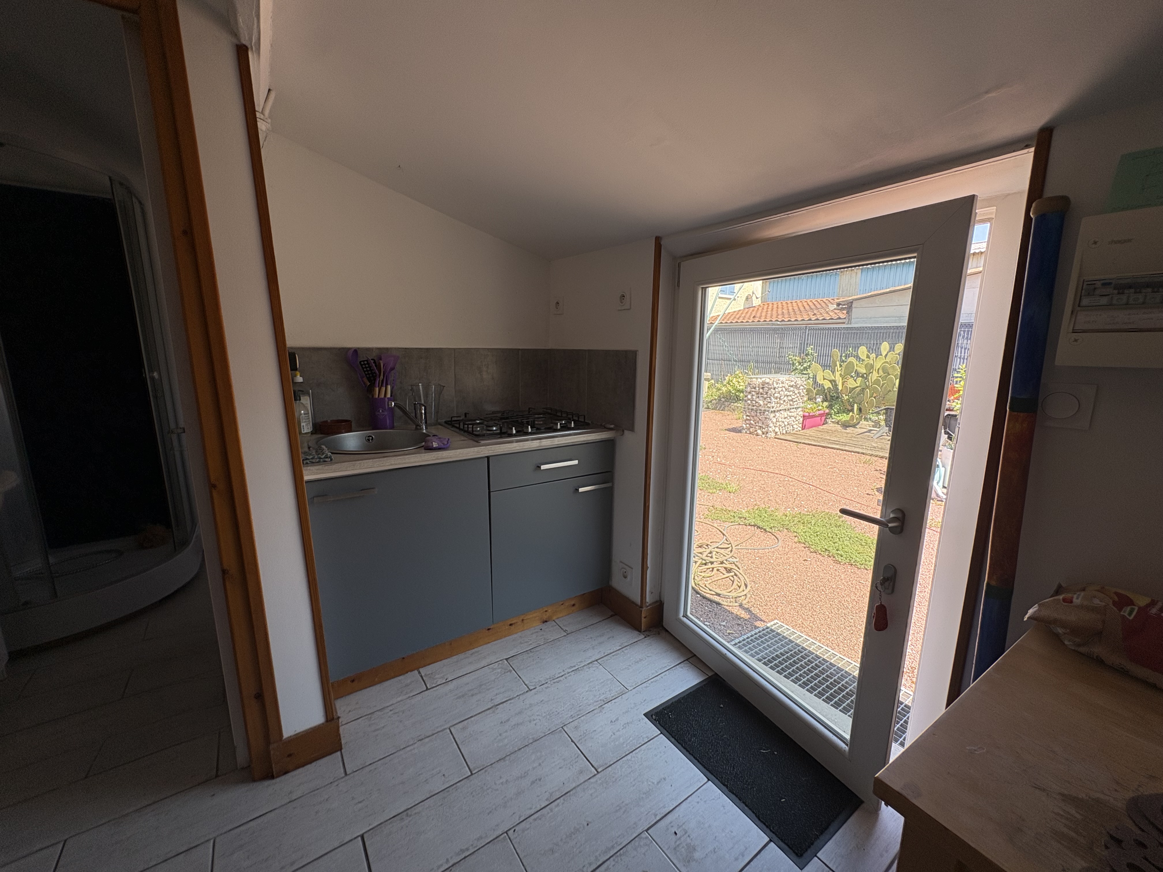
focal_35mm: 14
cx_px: 582
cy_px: 436
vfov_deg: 85.7
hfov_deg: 102.1
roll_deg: +0.3
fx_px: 470
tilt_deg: -10.4
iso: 50
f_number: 2.2
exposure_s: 1/196
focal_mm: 2.22
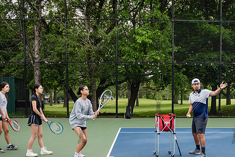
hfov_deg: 41.7
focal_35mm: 47
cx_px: 144
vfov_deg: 28.2
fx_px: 307
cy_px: 118
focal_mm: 27
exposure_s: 1/500
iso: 200
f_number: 4
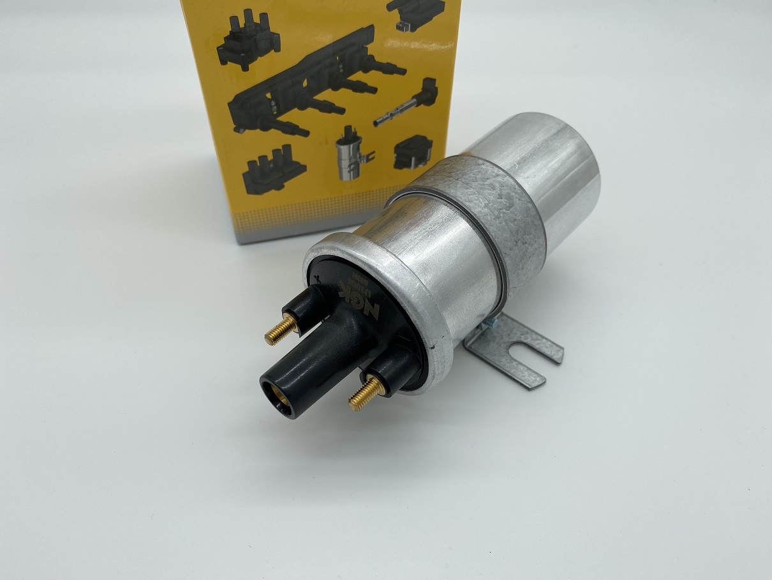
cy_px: 290
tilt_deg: -42.3
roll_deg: -0.8
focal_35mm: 26
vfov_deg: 53.1
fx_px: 580
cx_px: 386
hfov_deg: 67.3
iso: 32
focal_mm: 4.25
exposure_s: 1/666
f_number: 1.8
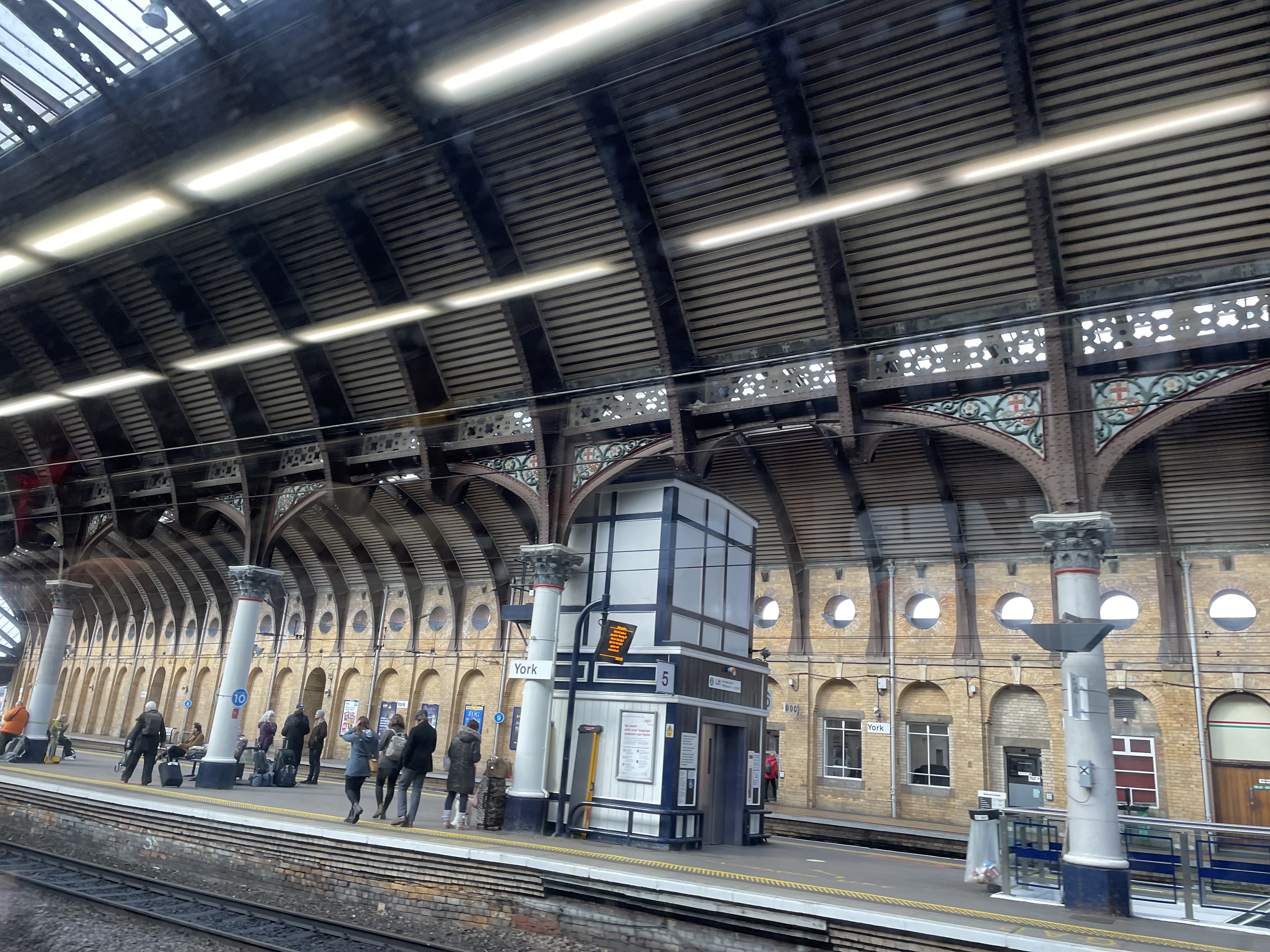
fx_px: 954
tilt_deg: +14.5
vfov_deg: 53.1
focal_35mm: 26
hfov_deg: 67.3
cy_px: 476
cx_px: 635
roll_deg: -7.0
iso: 100
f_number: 1.6
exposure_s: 1/121
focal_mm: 4.2
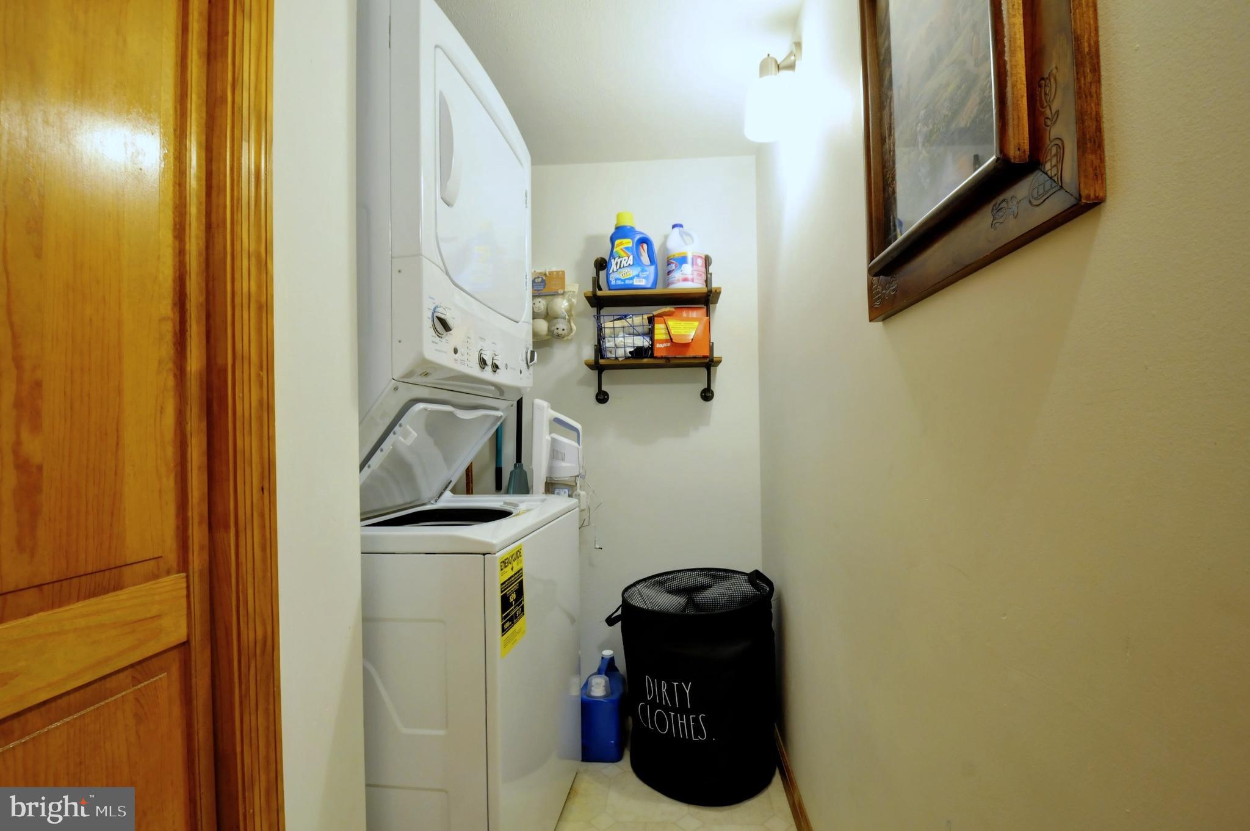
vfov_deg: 77.2
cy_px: 416
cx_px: 625
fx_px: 520
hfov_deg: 100.4
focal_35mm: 15
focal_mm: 10
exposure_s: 1/8
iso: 800
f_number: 8
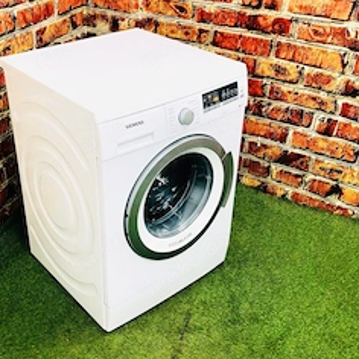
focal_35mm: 42
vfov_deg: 40.0
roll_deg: +0.0
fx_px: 493
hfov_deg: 39.8
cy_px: 173
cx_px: 135
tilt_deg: -31.2
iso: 40
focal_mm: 3.99
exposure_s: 1/30
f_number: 1.8
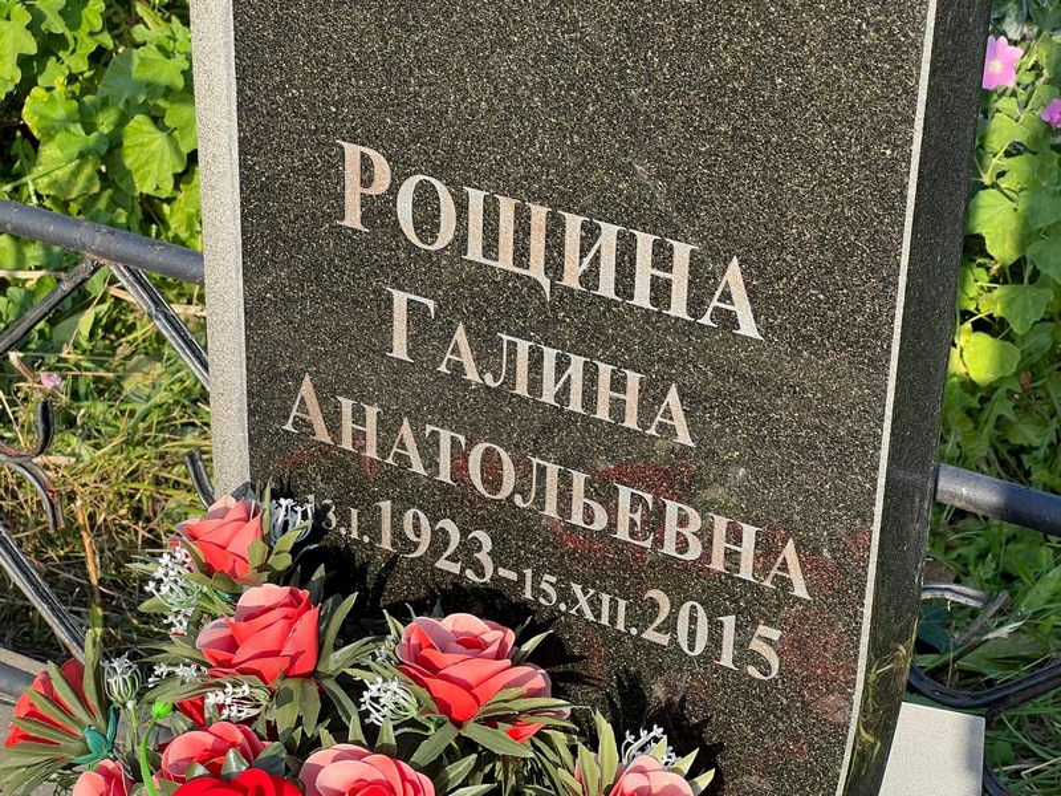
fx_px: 2360
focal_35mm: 77
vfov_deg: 19.1
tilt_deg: -28.4
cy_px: 398
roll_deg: -0.1
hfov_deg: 25.3
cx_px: 530
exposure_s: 1/163
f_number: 2.8
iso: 32
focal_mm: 9
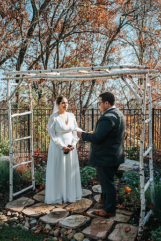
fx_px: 235
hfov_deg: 37.9
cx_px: 80
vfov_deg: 54.4
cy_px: 120
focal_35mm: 35
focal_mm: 35
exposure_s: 1/1250
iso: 320
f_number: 3.5
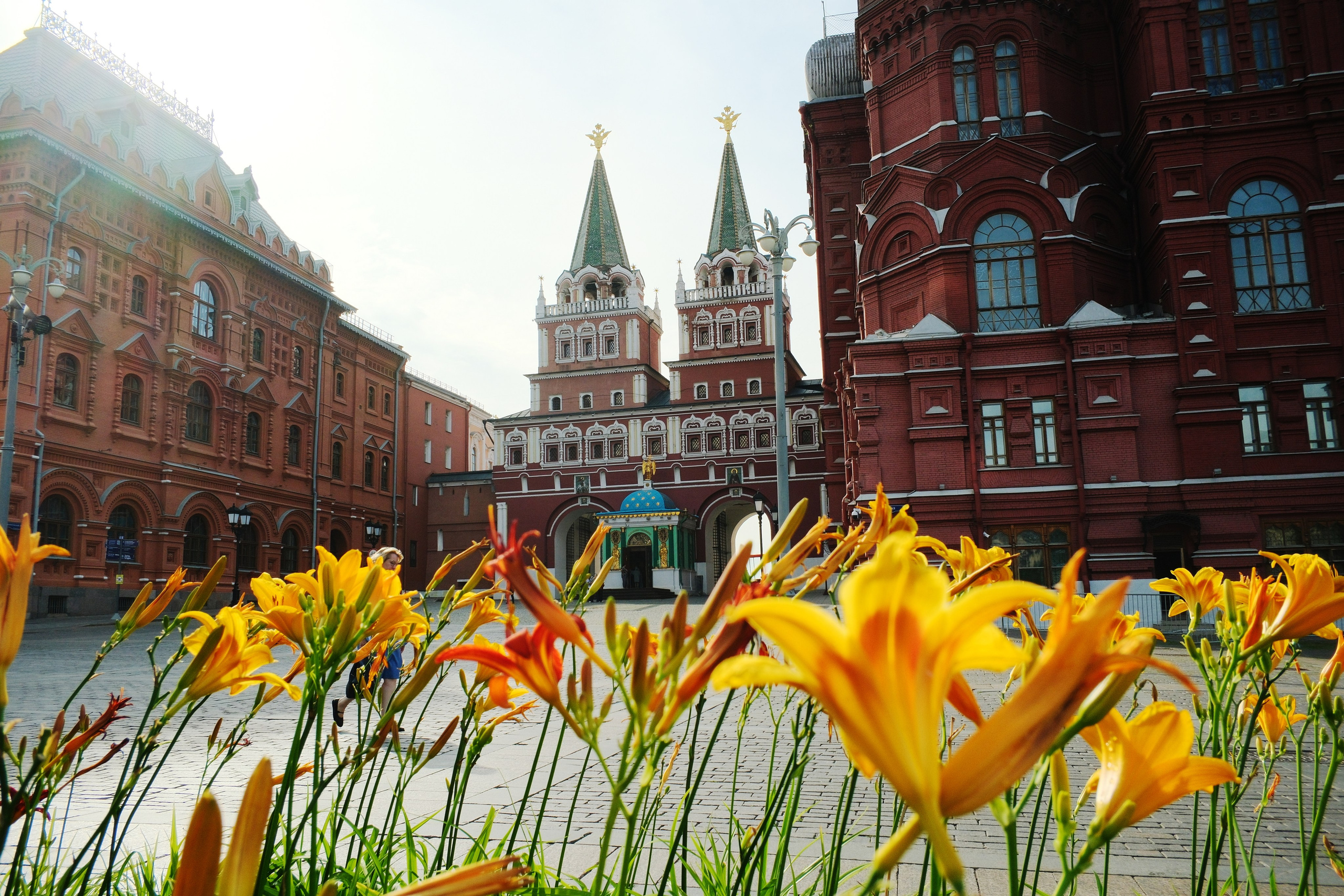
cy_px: 448
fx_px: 1008
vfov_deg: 47.9
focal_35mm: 27
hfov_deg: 67.4
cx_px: 672
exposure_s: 1/640
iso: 640
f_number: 8
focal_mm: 18
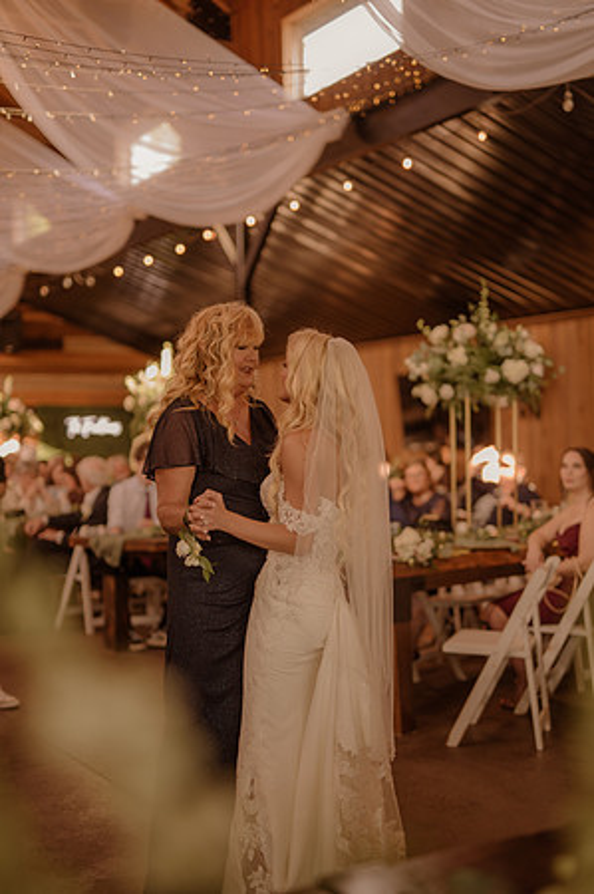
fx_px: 1240
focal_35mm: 50
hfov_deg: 26.9
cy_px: 447
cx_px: 297
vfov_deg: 39.6
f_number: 2
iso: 200
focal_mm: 50
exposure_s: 1/200
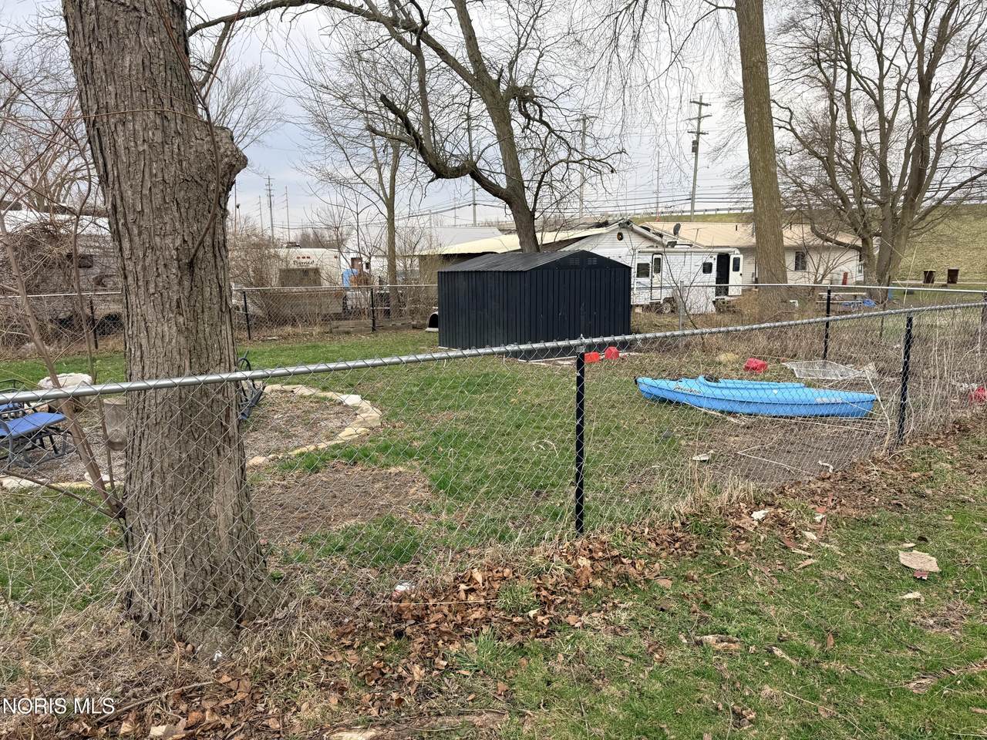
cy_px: 370
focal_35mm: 24
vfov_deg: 56.8
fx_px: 684
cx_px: 494
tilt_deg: -8.3
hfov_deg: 71.6
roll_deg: +1.2
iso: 80
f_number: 1.78
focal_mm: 6.76
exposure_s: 1/708
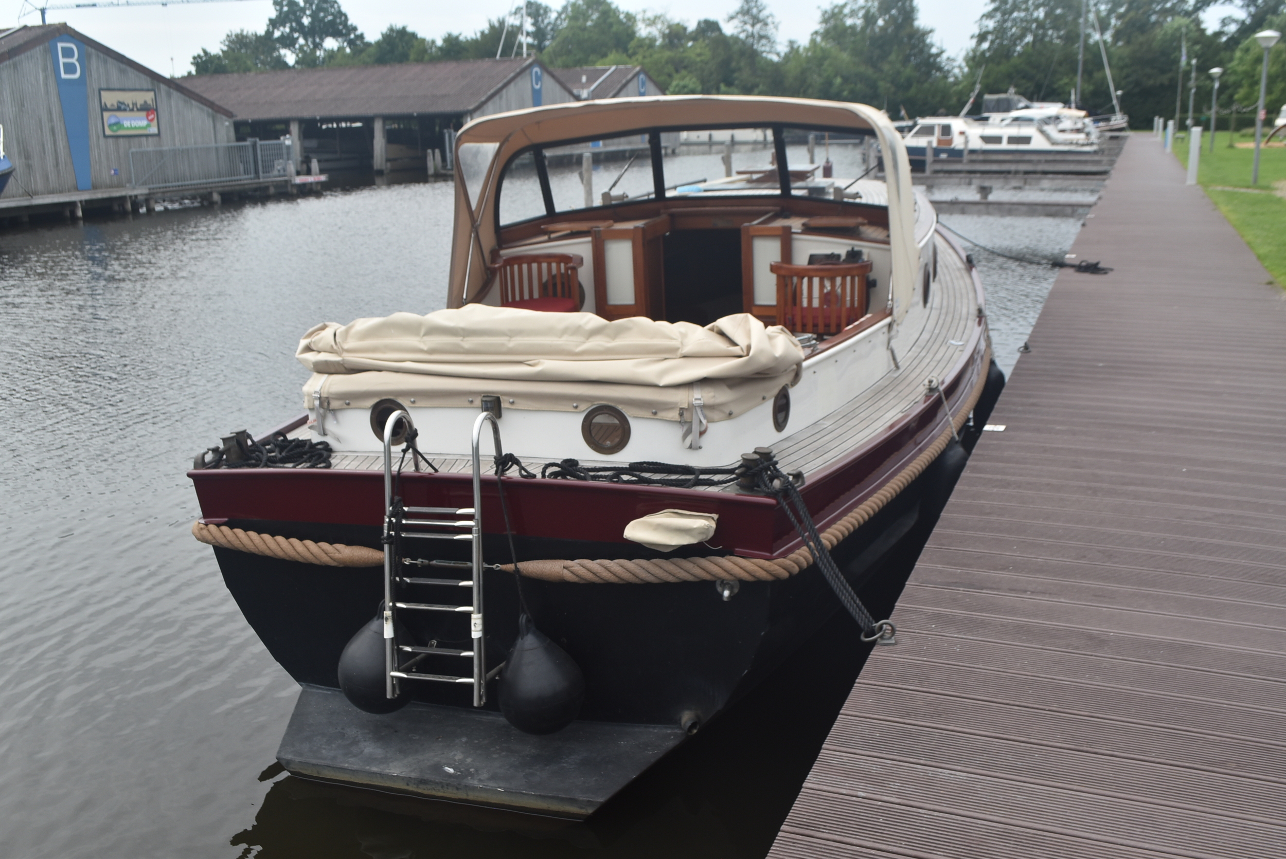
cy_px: 430
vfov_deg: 40.0
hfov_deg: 57.2
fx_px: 1180
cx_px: 643
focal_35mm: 33
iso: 200
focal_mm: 22
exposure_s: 1/250
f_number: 8
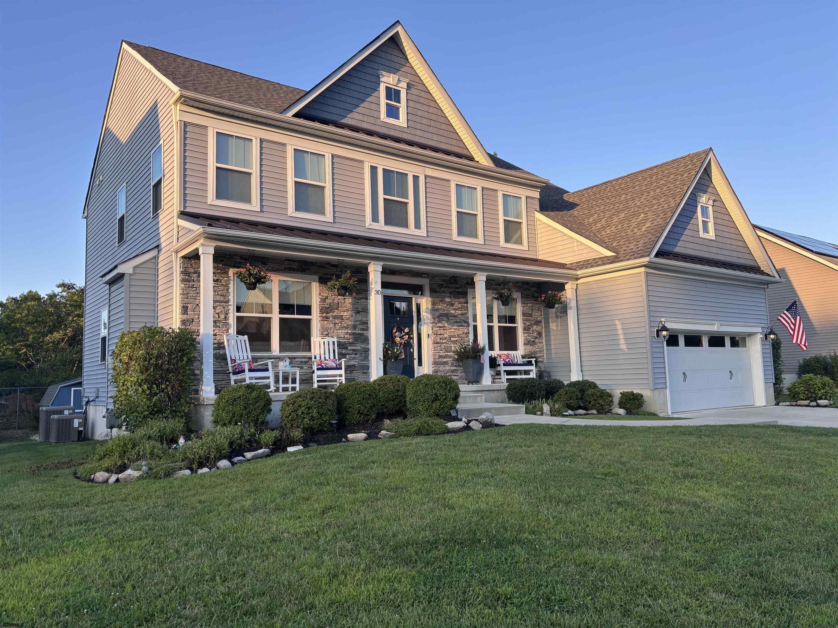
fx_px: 629
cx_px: 419
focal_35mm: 26
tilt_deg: +5.1
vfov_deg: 53.1
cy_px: 314
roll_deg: +2.0
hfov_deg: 67.3
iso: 50
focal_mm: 5.96
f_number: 1.6
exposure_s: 1/597
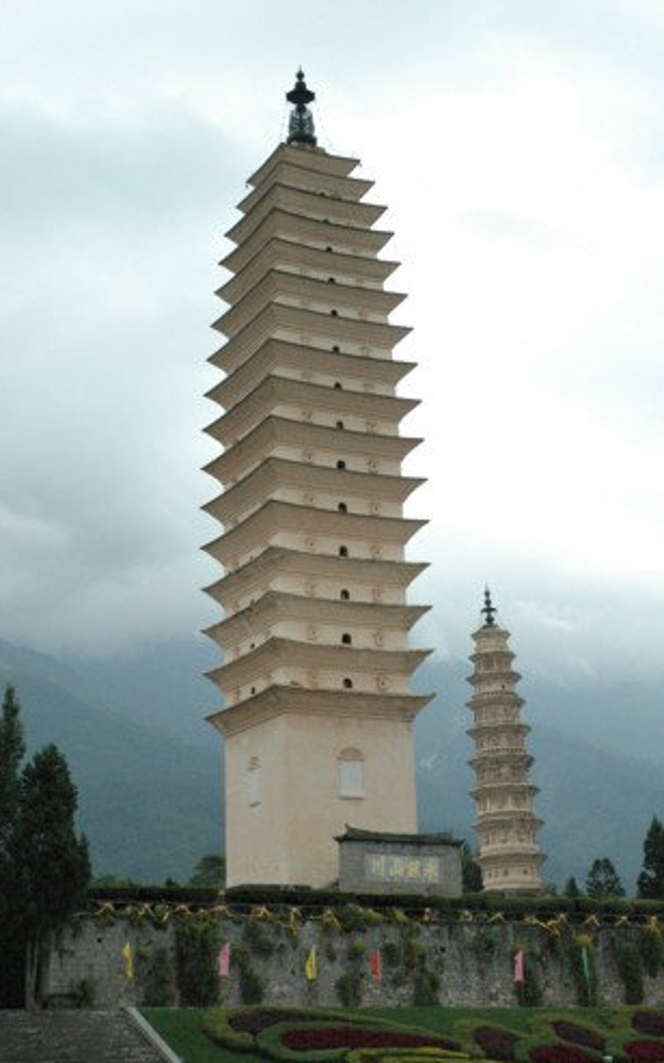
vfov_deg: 33.0
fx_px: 1796
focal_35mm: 62
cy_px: 533
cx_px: 326
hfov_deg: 20.9
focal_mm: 40
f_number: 14
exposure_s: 1/800
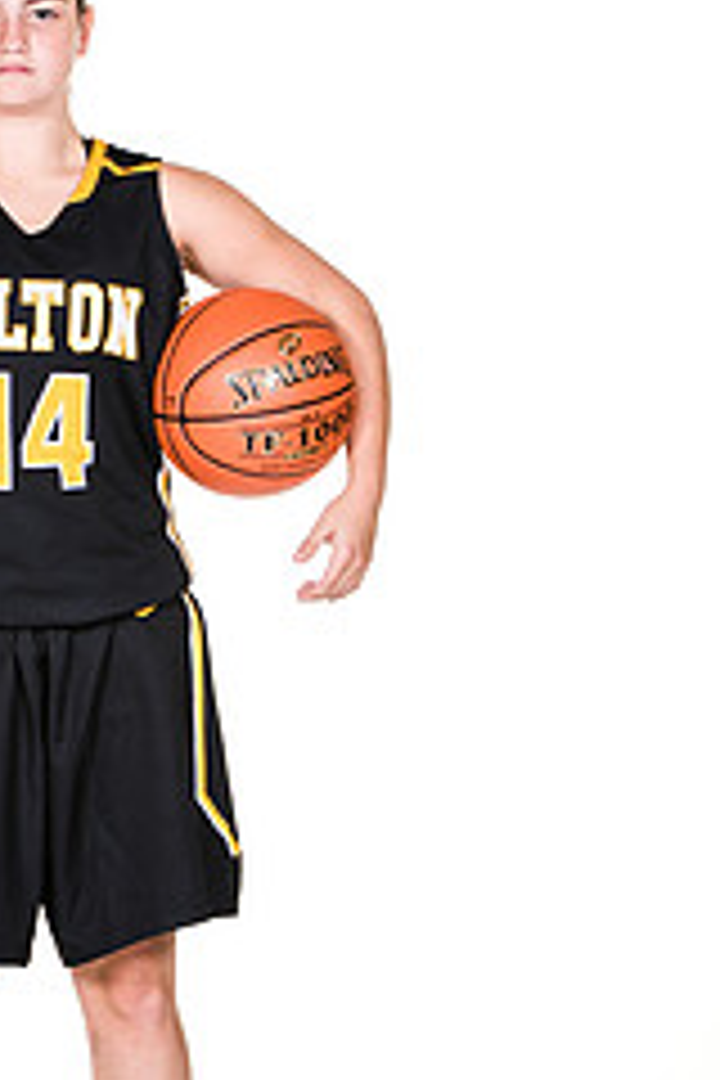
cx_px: 54
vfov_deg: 10.4
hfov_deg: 7.0
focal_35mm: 197
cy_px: 567
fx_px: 5910
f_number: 6.3
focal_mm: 70
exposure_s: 1/160
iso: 200
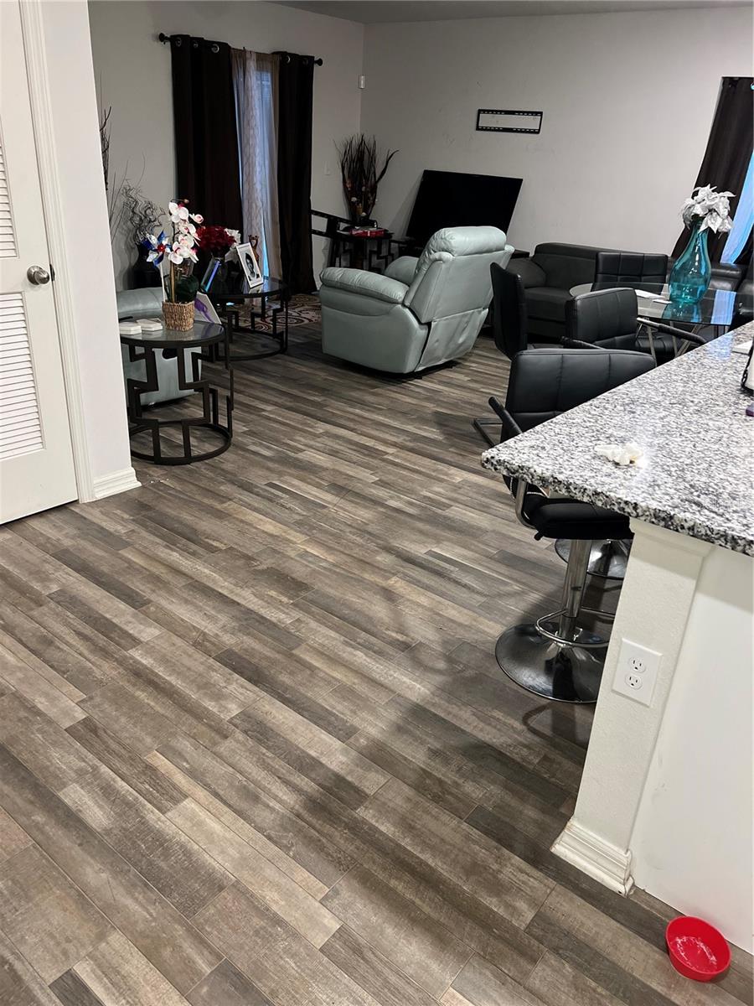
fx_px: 755
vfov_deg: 67.3
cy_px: 503
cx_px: 377
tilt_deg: -25.4
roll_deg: -2.3
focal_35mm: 26
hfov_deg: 53.1
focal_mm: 5.7
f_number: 1.5
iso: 320
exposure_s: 1/60
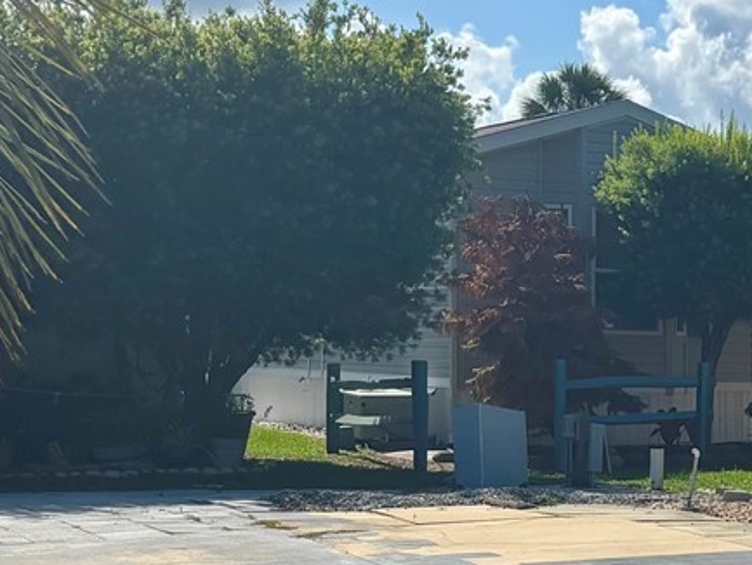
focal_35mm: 96
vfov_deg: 15.2
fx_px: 2086
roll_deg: -1.6
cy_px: 501
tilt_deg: -3.7
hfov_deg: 18.8
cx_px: 997
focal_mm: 5.96
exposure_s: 1/7194
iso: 50
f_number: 1.6
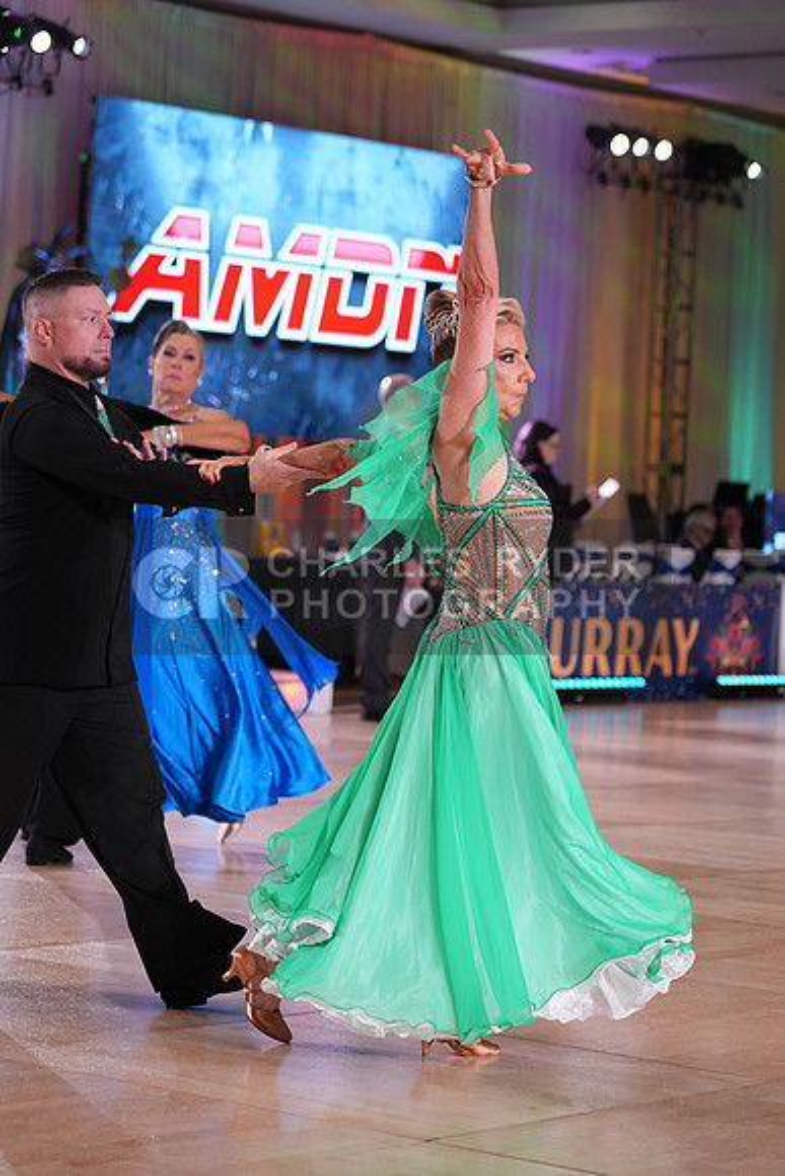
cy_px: 588
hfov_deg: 13.0
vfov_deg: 19.5
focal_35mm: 105
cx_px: 392
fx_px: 3432
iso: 2000
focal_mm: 105
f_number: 4
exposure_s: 1/400
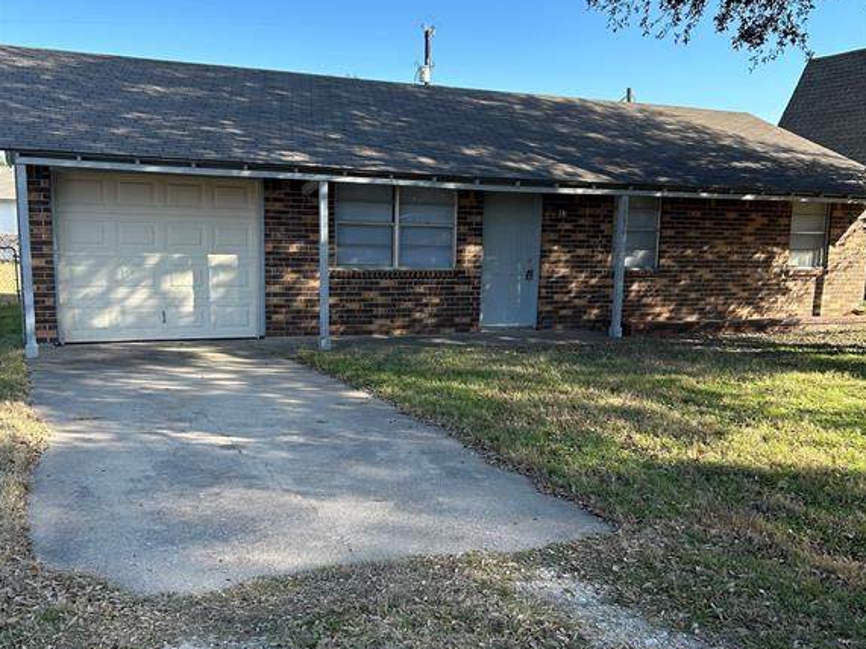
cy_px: 355
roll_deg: -2.4
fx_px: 875
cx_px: 435
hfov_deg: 52.6
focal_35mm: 35
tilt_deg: -8.3
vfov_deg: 40.6
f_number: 1.5
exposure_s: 1/1645
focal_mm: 5.7
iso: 50
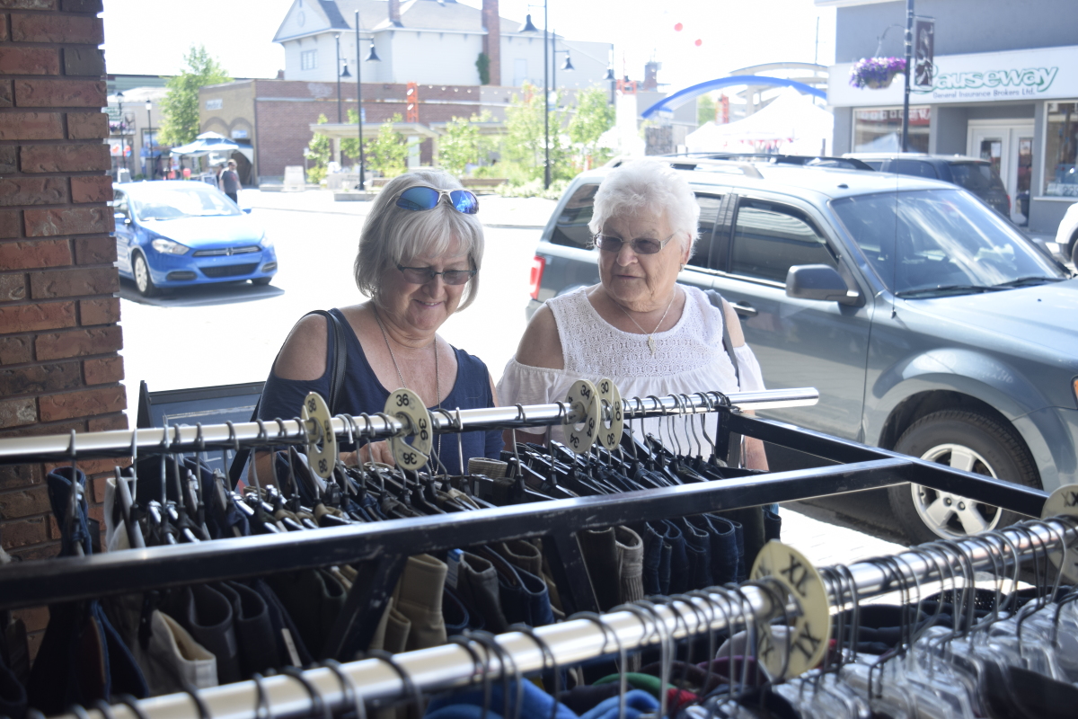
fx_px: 1123
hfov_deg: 51.3
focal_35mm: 38
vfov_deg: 35.5
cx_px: 539
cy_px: 360
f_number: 4.5
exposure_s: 1/250
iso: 200
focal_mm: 25
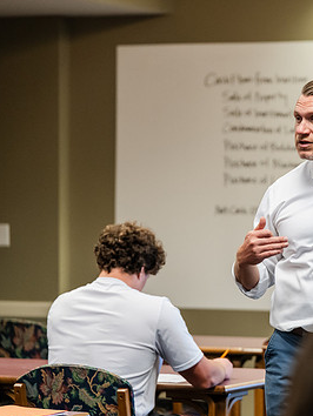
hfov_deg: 8.2
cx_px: 329
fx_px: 2180
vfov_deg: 10.9
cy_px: 209
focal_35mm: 181
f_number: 3.2
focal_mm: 115
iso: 2000
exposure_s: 1/200
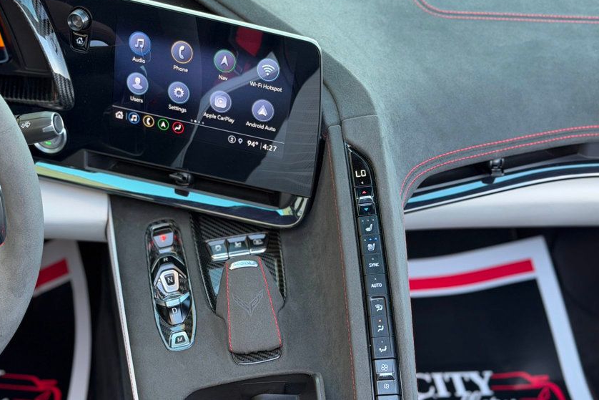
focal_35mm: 61
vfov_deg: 22.2
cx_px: 234
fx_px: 1015
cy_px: 253
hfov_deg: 32.8
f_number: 1.78
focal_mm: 6.76
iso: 100
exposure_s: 1/101
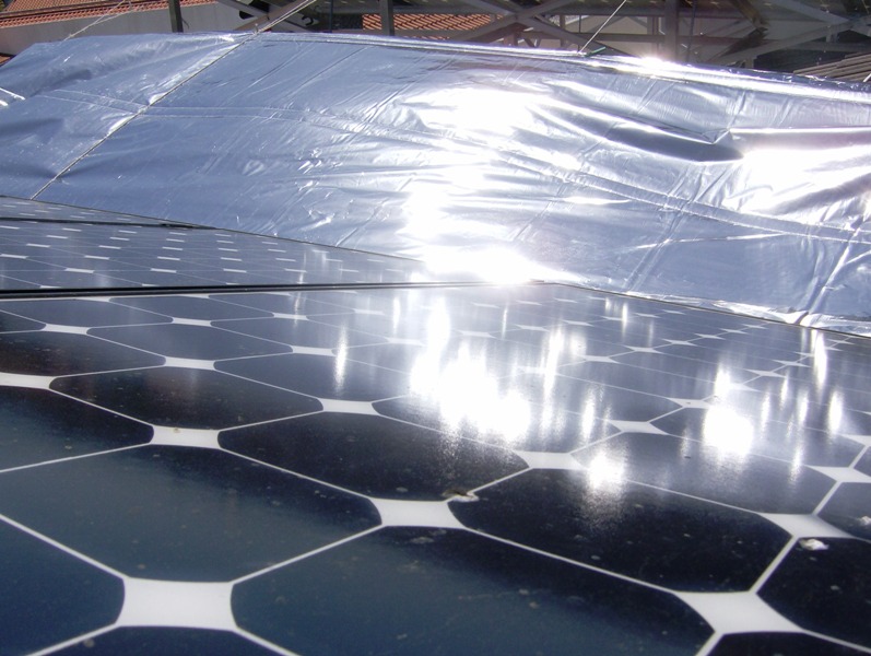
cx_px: 436
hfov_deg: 51.3
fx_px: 907
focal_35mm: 36
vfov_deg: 39.7
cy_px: 328
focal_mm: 6
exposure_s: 1/2000
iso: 100
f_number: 4.7
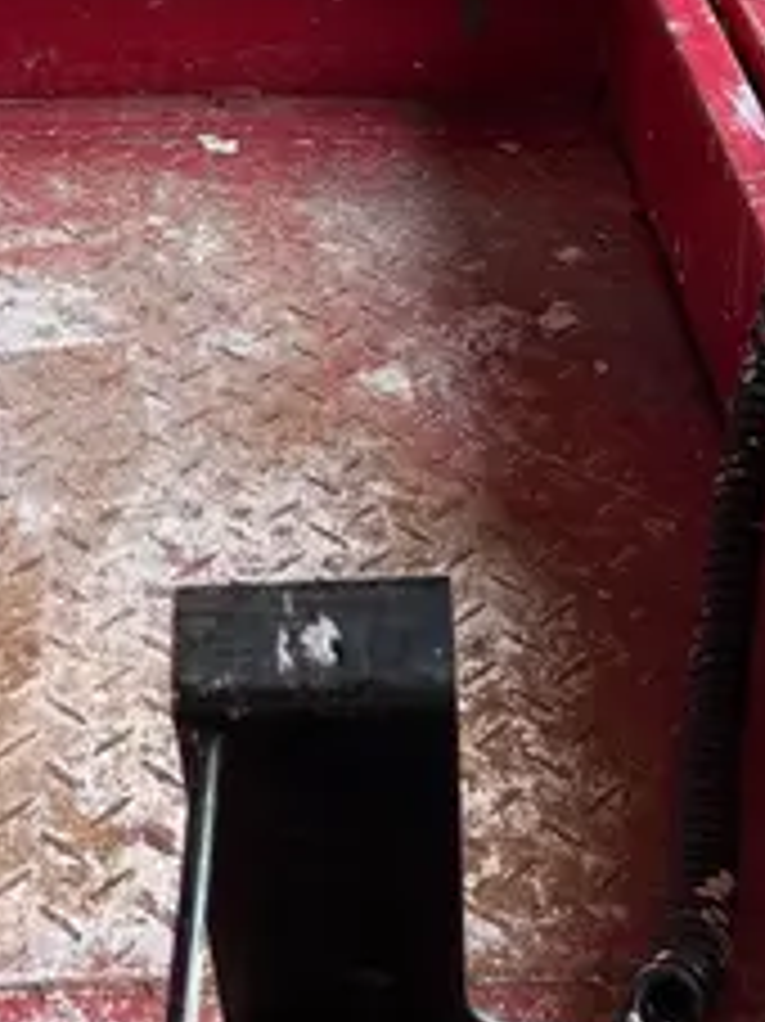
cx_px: 302
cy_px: -187
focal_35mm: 84
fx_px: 2477
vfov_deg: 21.7
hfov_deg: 17.5
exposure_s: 1/232
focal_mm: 5.1
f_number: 1.6
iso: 40
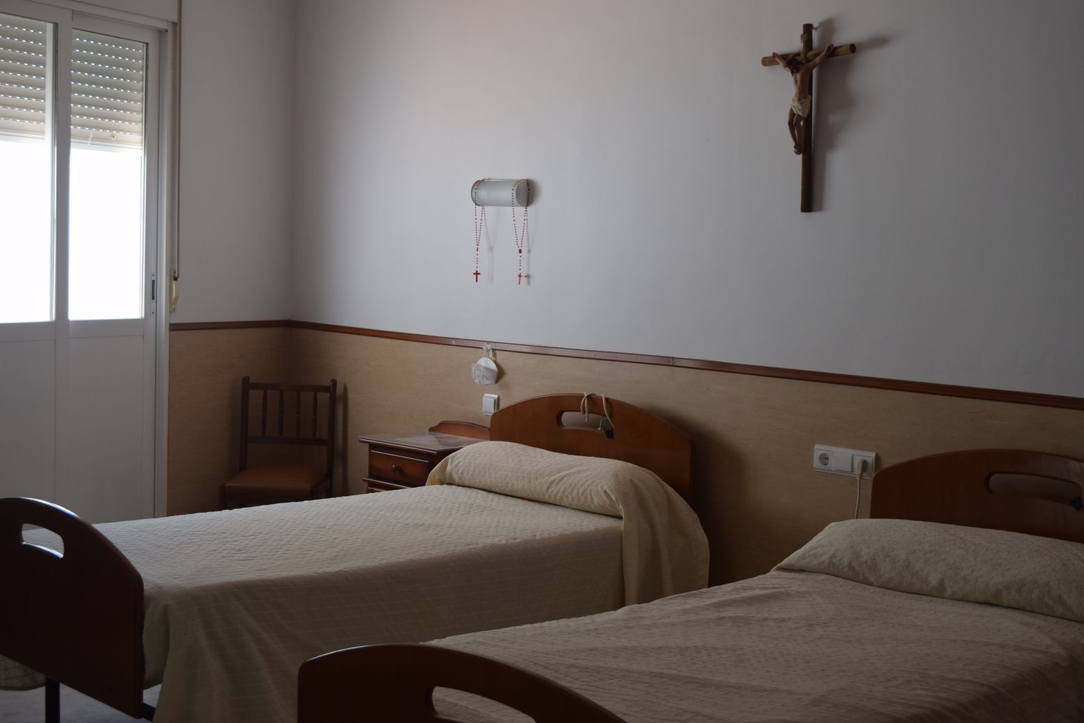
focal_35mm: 49
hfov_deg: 40.3
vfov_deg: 27.5
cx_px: 549
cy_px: 358
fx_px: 1475
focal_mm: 32
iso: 400
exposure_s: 1/100
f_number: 5
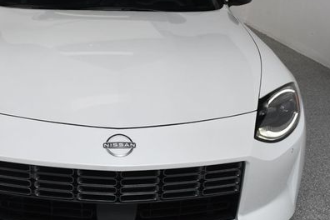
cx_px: 120
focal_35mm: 63
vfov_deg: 21.5
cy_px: 87
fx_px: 577
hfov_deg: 31.7
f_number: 11
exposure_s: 1/160
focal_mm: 26
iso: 100
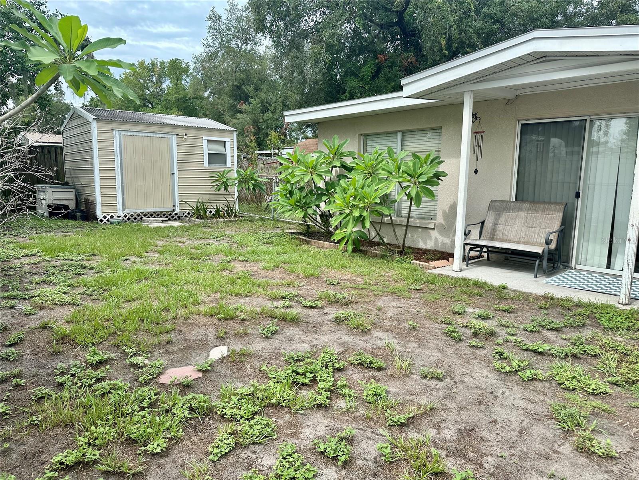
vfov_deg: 56.8
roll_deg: -0.8
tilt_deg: -9.1
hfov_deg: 71.6
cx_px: 320
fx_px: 443
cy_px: 240
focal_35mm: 24
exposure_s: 1/2252
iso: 80
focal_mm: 6.86
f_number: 1.78
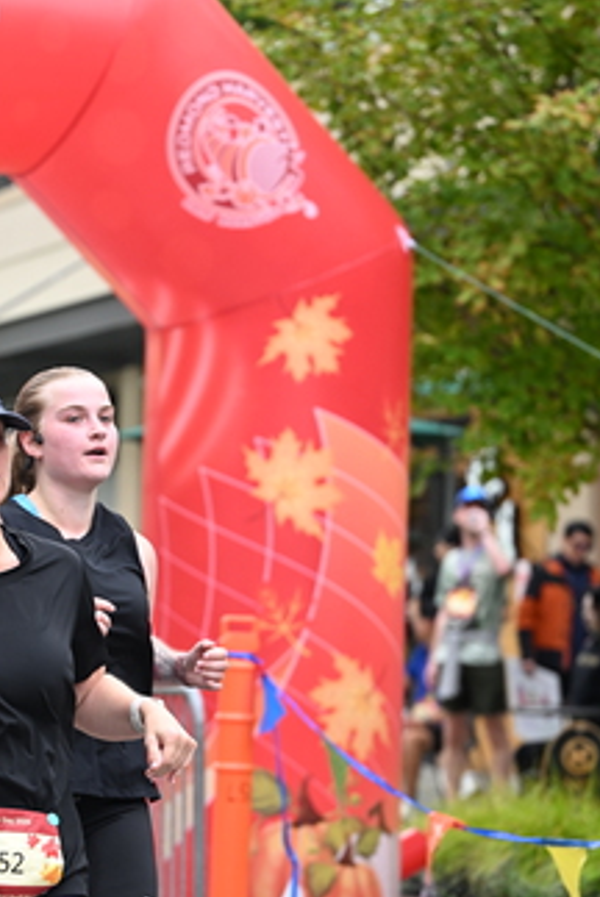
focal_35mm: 131
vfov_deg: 15.6
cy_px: 511
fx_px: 3268
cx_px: 124
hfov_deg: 10.5
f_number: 2.8
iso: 640
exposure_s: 1/2000
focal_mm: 77
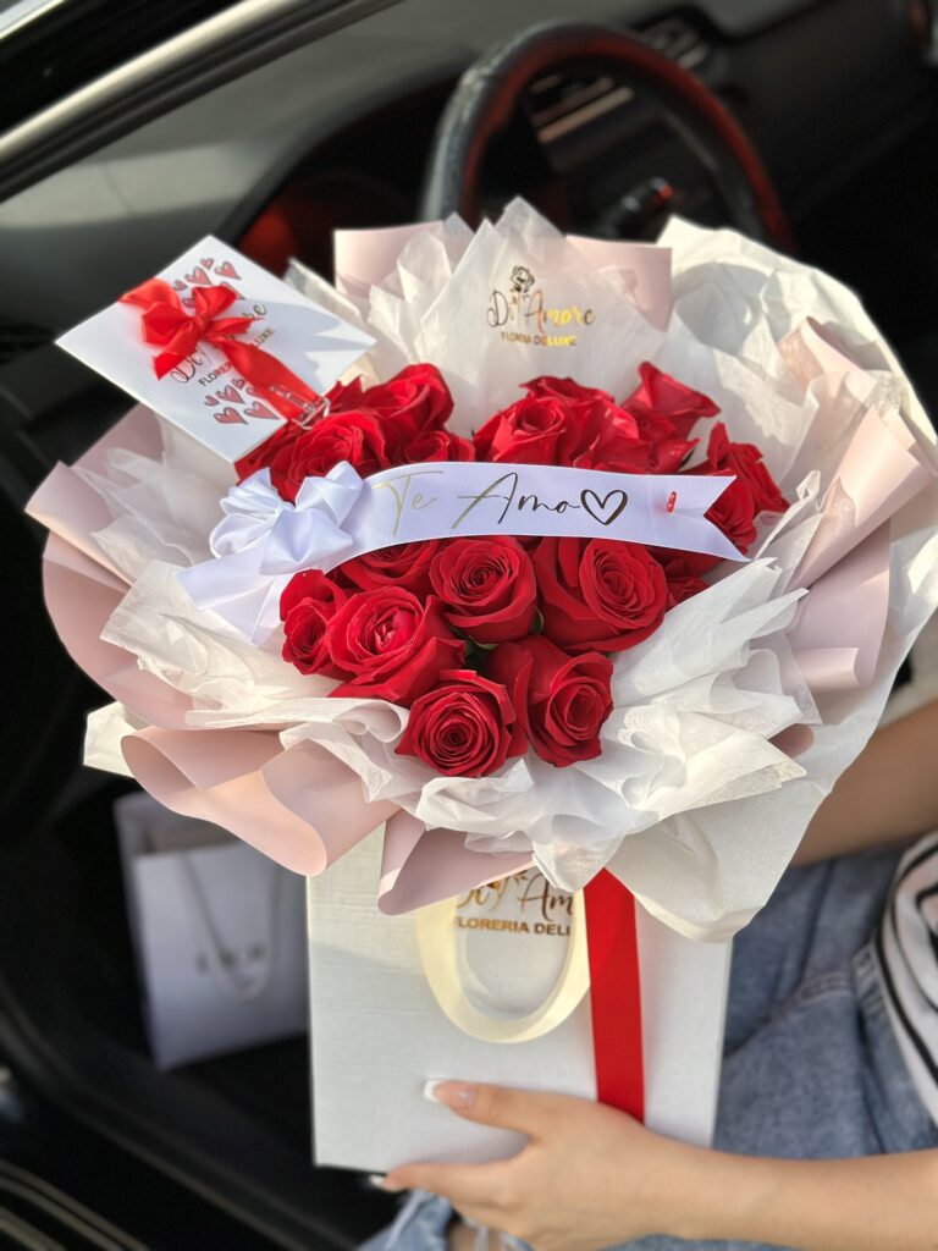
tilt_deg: -33.8
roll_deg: +1.7
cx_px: 469
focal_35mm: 48
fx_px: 1734
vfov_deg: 39.7
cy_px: 626
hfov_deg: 30.3
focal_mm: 6.86
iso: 100
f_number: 1.78
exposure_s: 1/2114
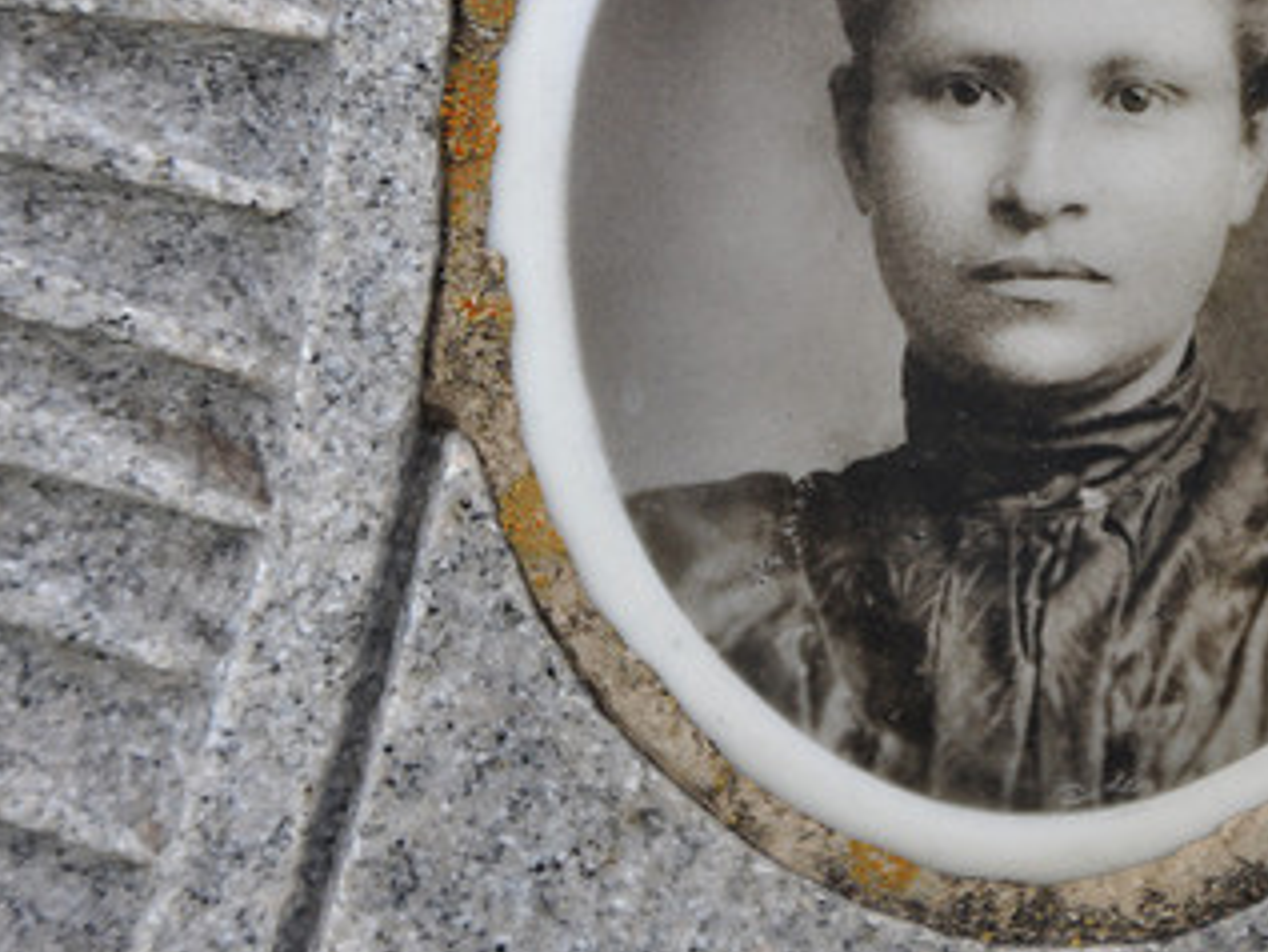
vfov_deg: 5.4
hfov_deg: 7.1
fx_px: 10146
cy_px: 250
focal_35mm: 277
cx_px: 1056
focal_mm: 105
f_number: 5.6
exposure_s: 1/125
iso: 400
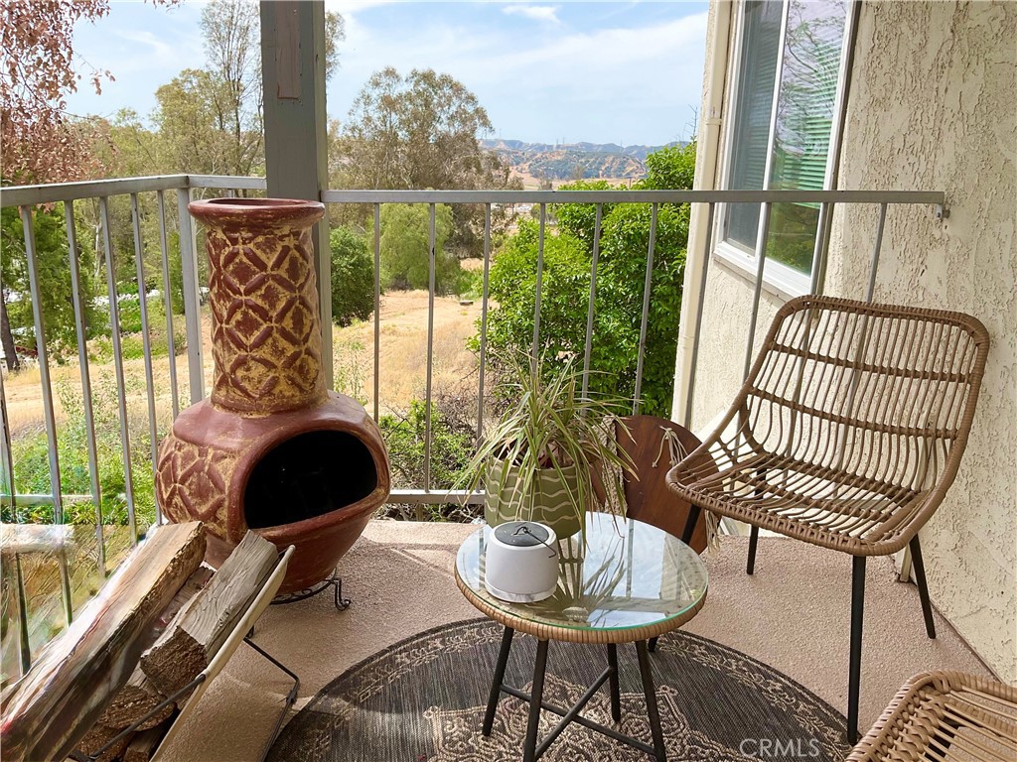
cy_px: 381
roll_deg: -2.8
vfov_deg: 48.2
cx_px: 508
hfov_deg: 61.7
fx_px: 852
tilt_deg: -16.0
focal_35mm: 29
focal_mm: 3
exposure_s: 1/962
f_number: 1.8
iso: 16
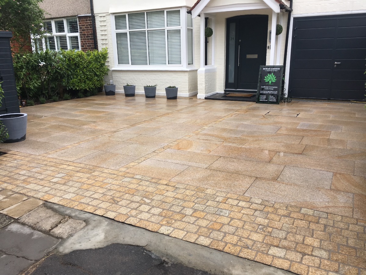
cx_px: 183
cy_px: 138
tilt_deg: -15.6
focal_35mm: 29
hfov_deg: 61.7
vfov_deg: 48.2
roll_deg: +1.2
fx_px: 307
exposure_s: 1/455
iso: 25
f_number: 2.2
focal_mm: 4.15
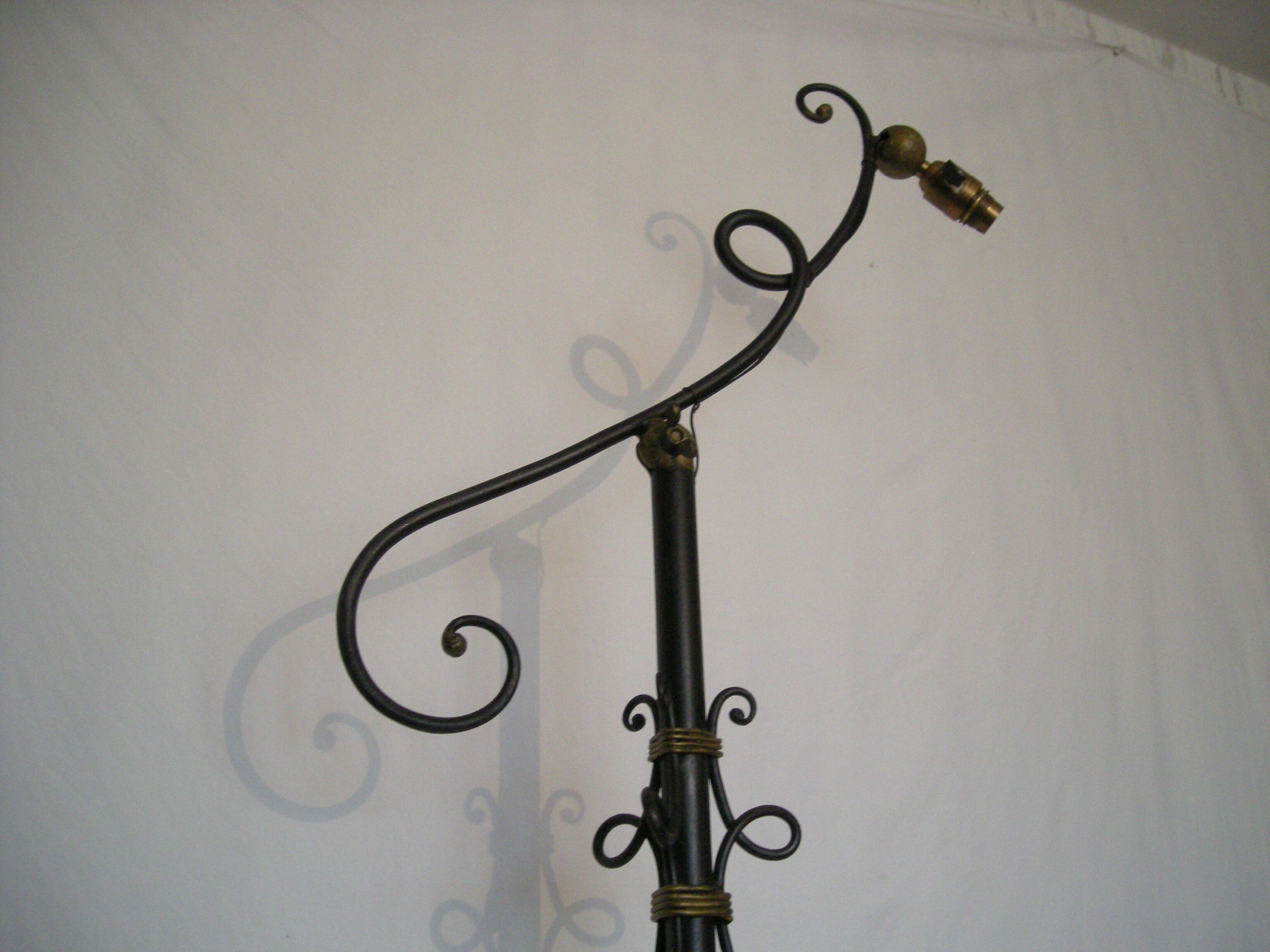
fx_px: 1284
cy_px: 476
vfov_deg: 40.7
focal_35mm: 35
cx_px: 635
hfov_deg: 52.6
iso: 329
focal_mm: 5.7
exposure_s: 1/41.8
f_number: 2.8
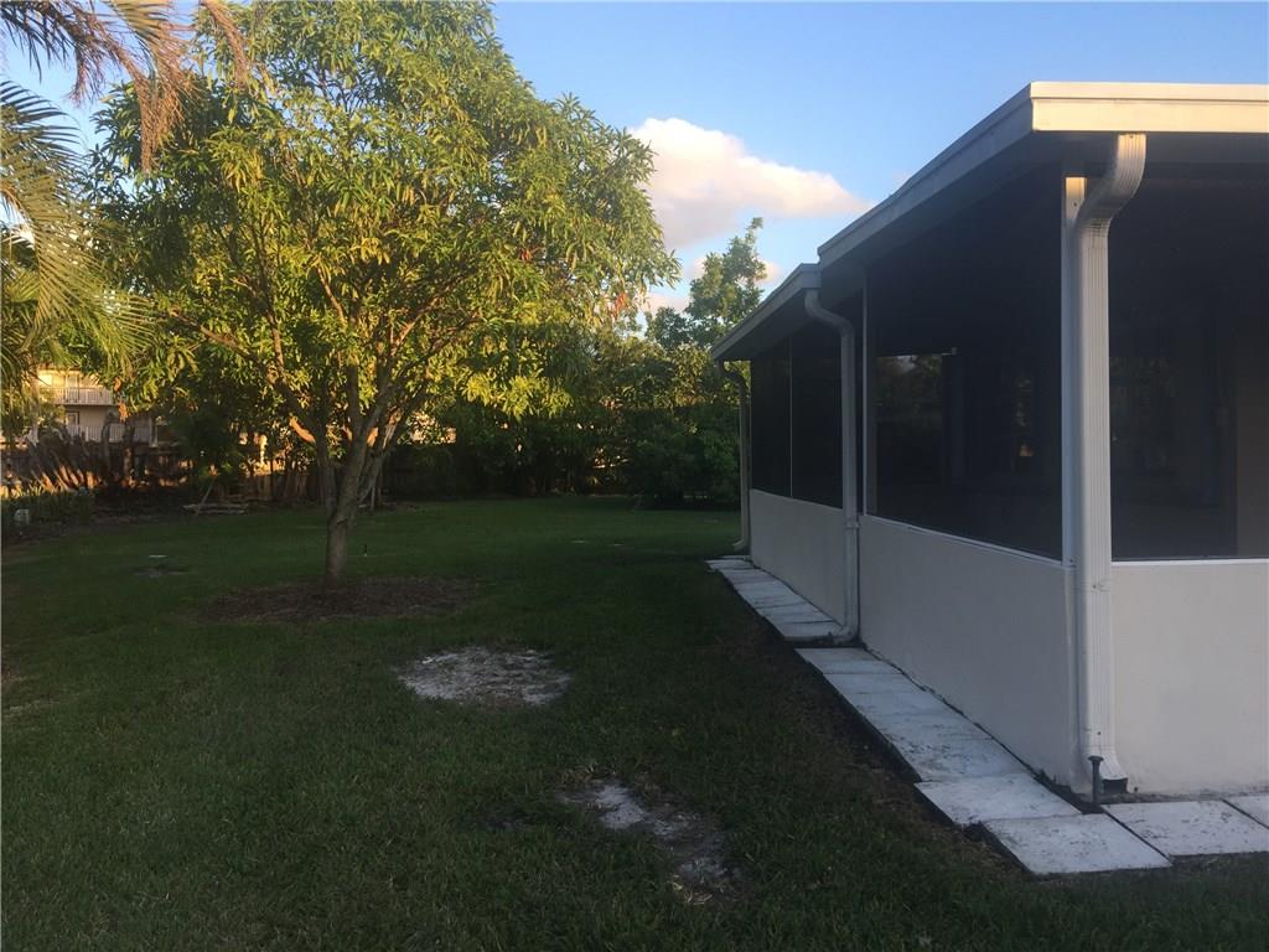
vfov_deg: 48.2
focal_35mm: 29
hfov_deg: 61.7
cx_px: 634
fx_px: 1063
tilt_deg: -0.3
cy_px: 476
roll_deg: -1.2
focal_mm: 4.15
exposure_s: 1/246
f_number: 2.2
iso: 32
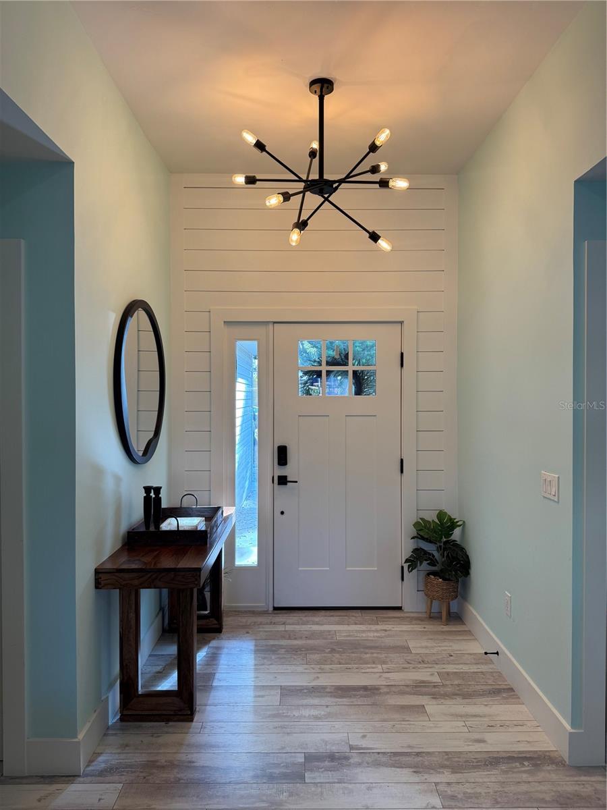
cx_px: 304
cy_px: 405
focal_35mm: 24
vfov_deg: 71.6
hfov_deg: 56.8
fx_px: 561
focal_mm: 6.76
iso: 64
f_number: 1.78
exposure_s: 1/120
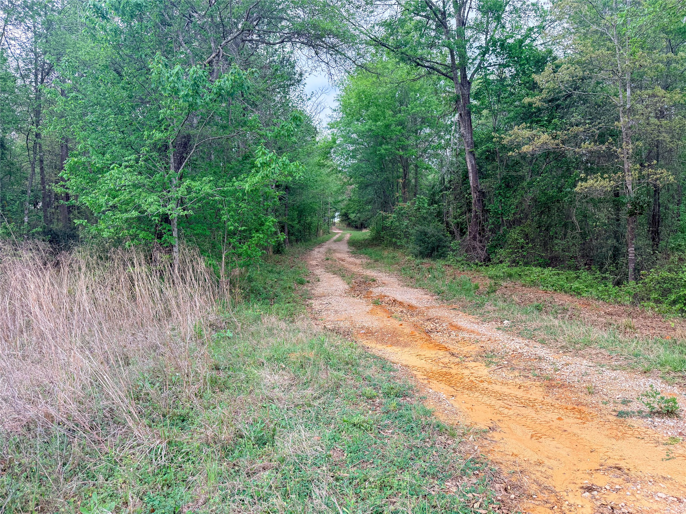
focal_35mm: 24
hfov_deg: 71.6
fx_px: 476
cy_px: 257
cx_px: 343
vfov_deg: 56.8
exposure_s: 1/500
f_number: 1.8
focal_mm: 6.76
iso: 100
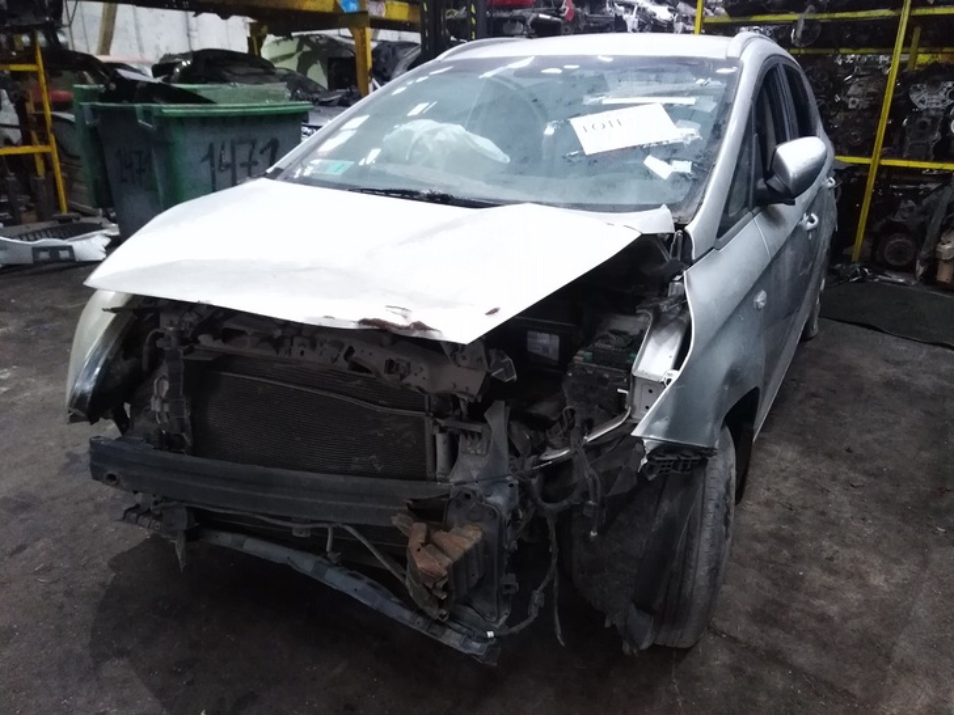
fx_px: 717
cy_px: 358
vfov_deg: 53.1
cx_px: 477
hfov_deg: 67.3
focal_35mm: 26
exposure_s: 1/14.3
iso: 902
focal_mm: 3.46
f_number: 2.2
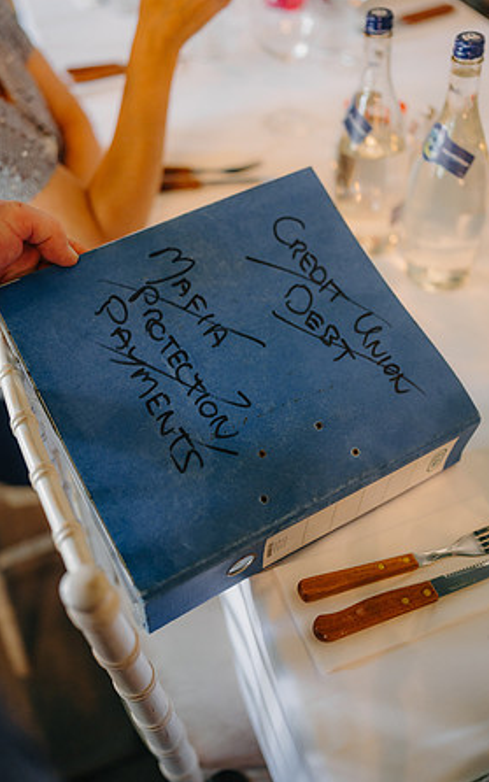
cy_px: 391
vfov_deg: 54.0
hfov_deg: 35.3
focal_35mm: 36
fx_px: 767
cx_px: 231
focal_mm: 35
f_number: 1.4
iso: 1250
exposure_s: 1/200
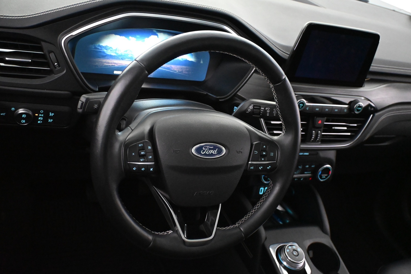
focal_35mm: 44
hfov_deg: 45.0
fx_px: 497
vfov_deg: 30.8
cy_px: 137
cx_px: 206
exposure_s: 1/60
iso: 9000
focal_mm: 29
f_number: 4.8
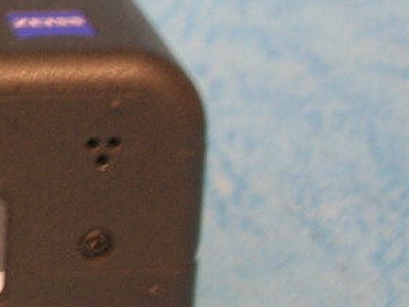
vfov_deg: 7.8
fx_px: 2258
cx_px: -403
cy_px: 52
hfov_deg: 9.7
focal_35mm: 191
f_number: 3.2
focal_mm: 7.7
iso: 50
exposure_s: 1/4.5
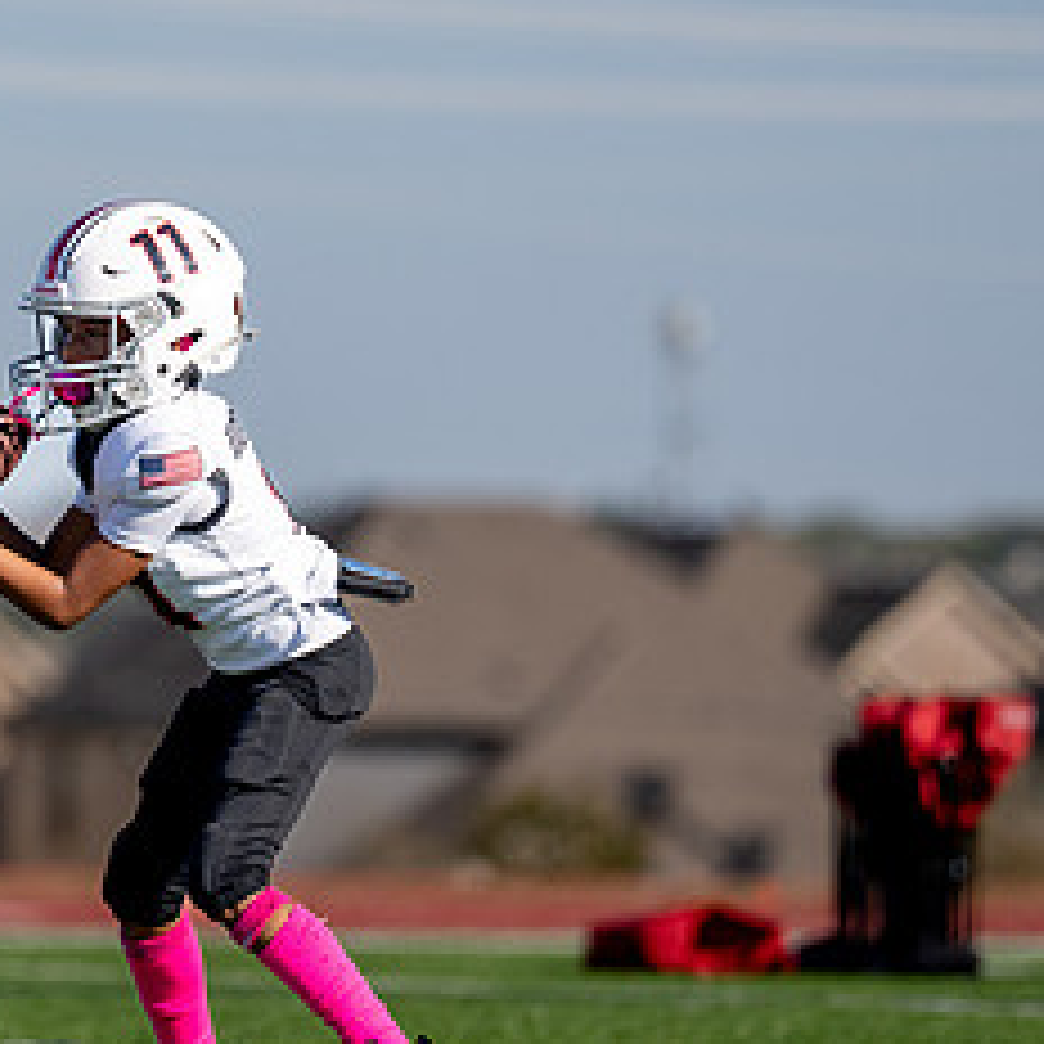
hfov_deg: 3.6
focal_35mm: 490
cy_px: 533
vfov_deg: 3.6
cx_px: 100
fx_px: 16720
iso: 320
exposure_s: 1/6400
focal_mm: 200
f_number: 2.8
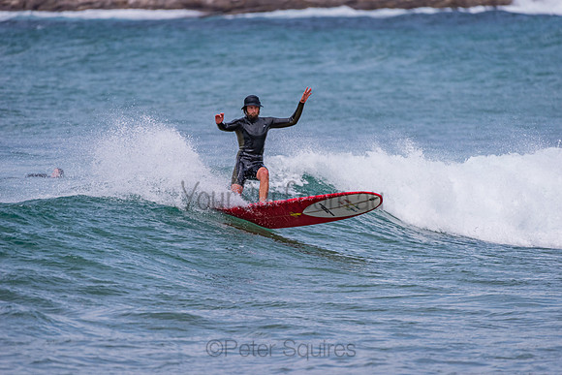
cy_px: 188
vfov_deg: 2.8
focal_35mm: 500
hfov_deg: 4.1
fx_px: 7807
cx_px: 281
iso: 400
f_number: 5.6
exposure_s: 1/1250
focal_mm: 500
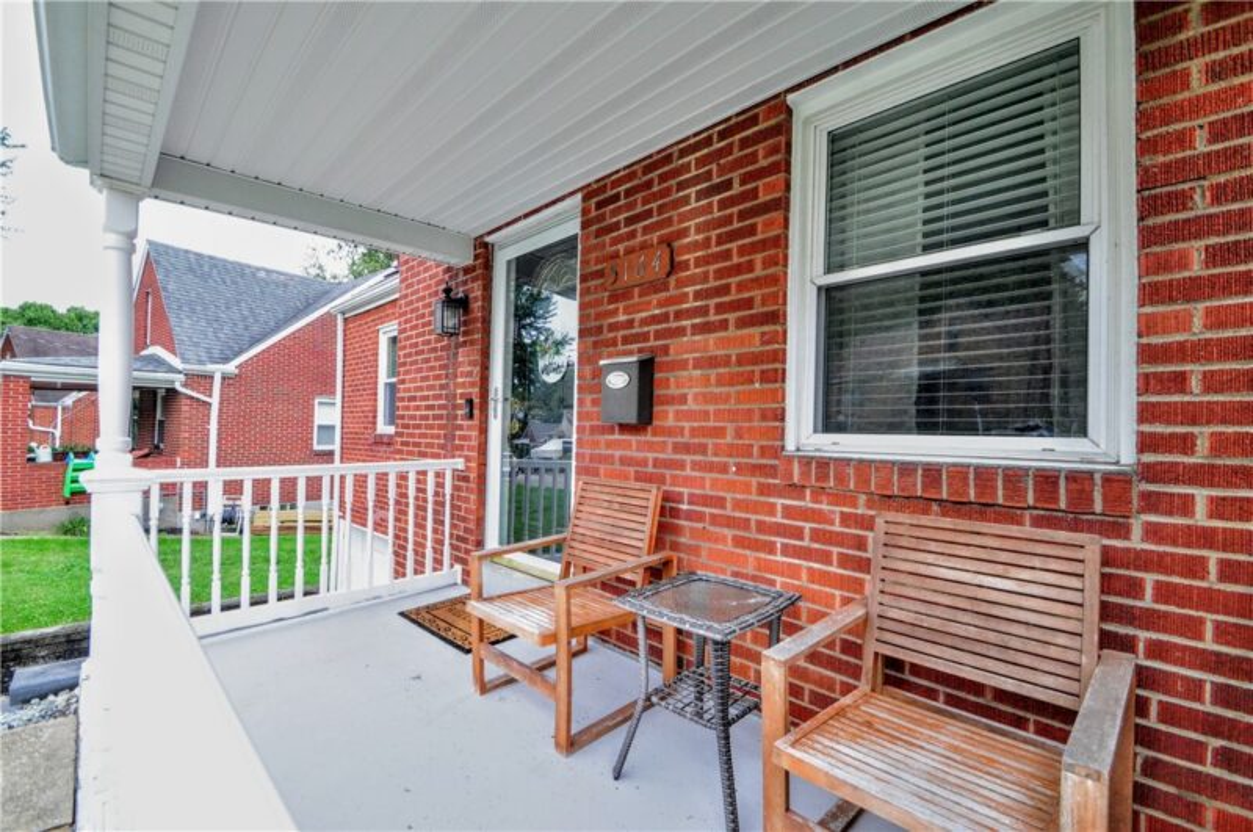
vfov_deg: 77.2
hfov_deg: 100.5
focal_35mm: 15
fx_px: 521
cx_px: 626
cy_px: 416
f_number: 7.1
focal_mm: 10
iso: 1100
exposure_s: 1/100
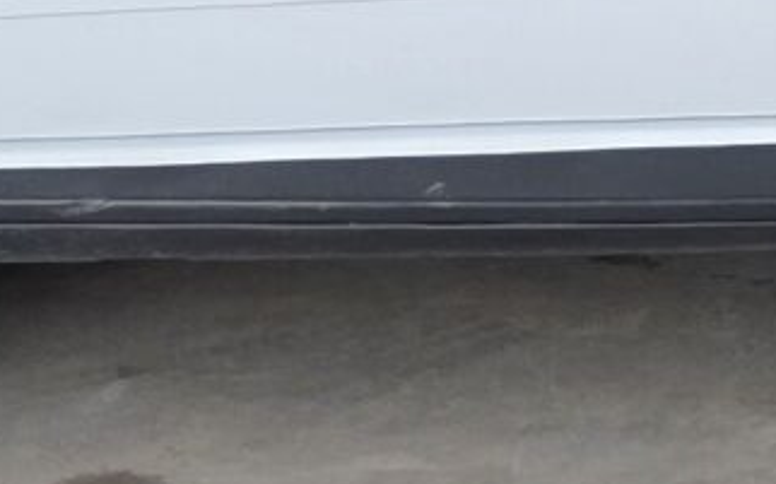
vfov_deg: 6.3
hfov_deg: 10.8
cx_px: 677
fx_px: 4101
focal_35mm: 194
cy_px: -867
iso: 125
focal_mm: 6.3
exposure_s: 1/180
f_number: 1.7
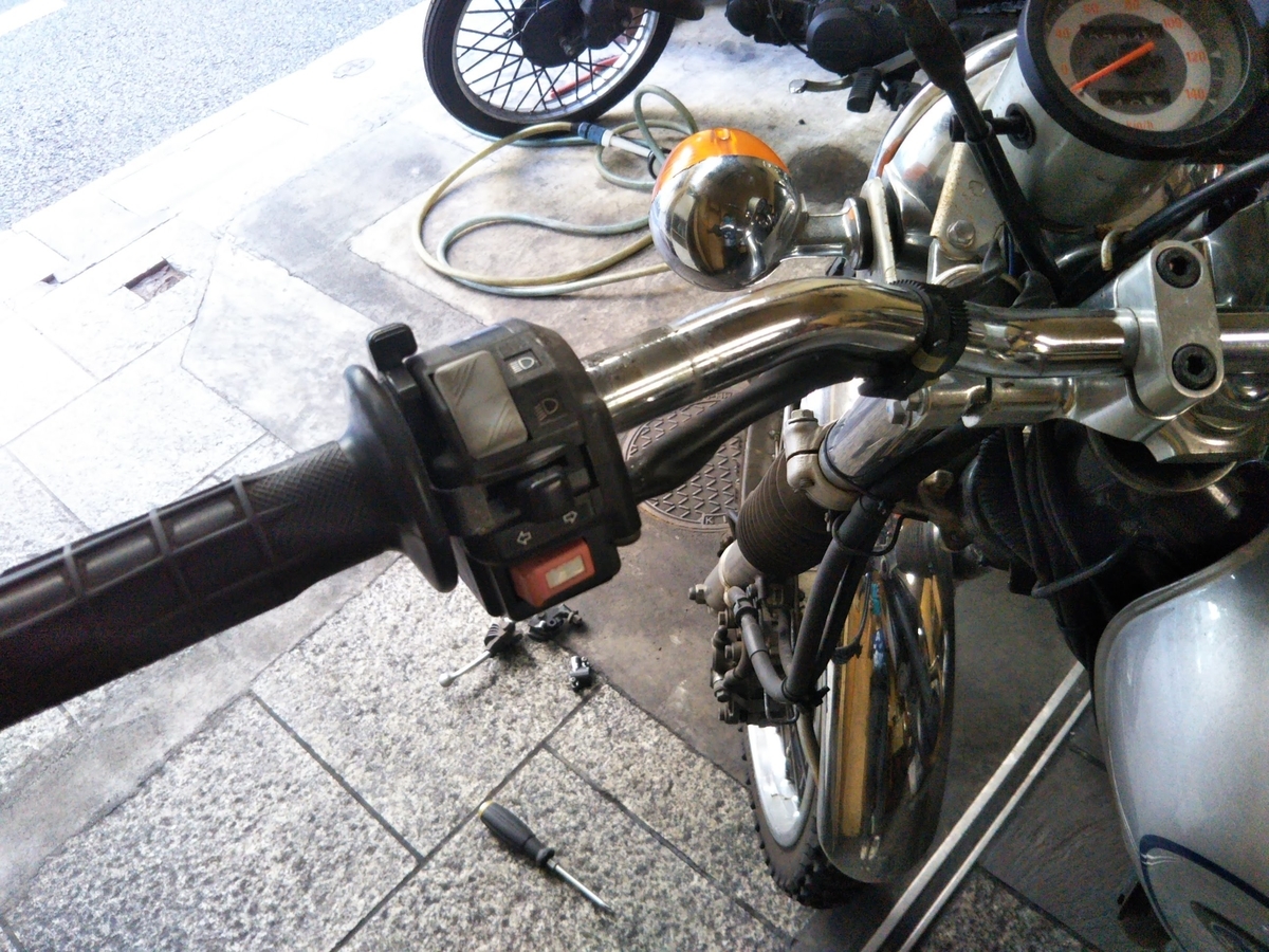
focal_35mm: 30
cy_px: 476
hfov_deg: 60.0
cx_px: 634
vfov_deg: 46.8
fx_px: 1100
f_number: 2.2
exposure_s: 1/46
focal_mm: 4
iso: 195
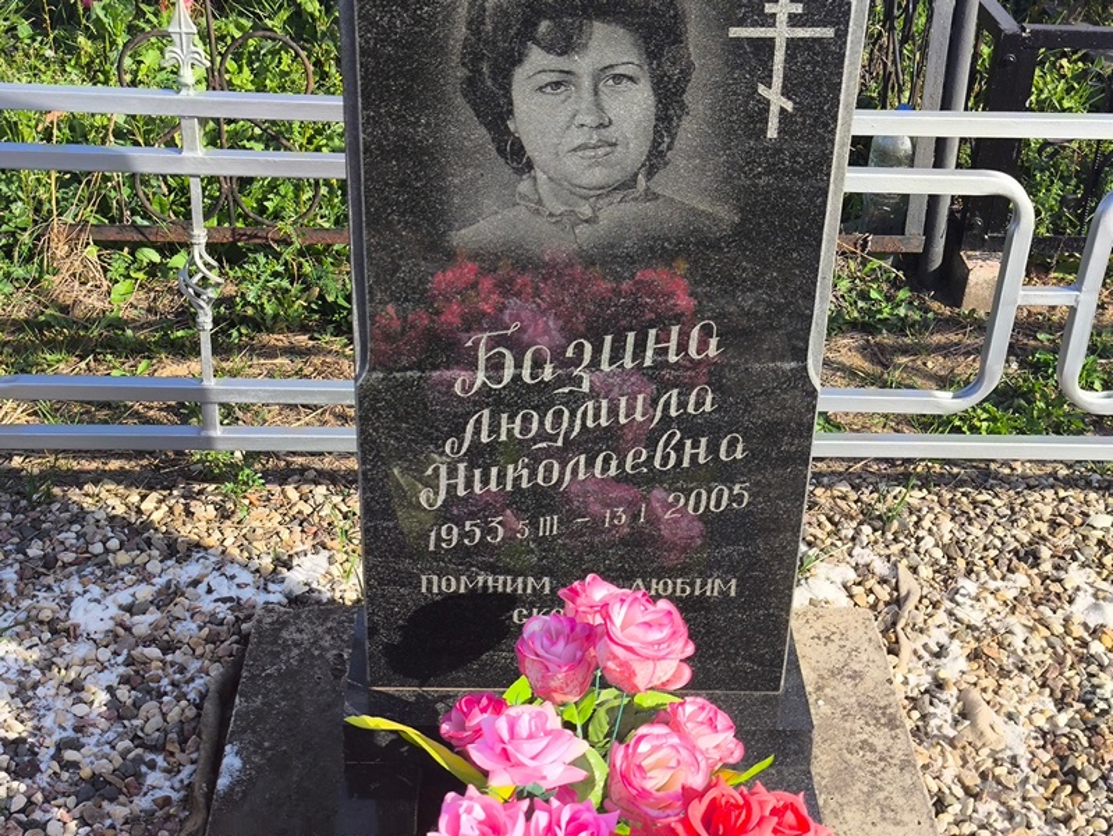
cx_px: 556
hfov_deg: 38.2
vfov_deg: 29.1
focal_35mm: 50
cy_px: 418
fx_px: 1608
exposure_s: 1/832
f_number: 1.7
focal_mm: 4.71
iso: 50
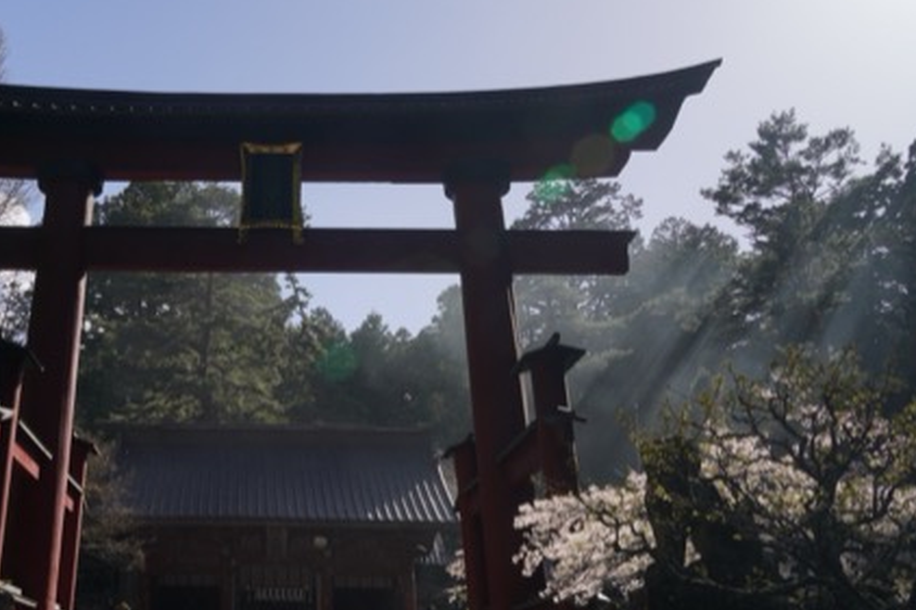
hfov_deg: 40.8
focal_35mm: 47
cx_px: 232
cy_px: 447
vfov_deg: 28.3
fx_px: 1195
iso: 100
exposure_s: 1/125
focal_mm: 31
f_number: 16
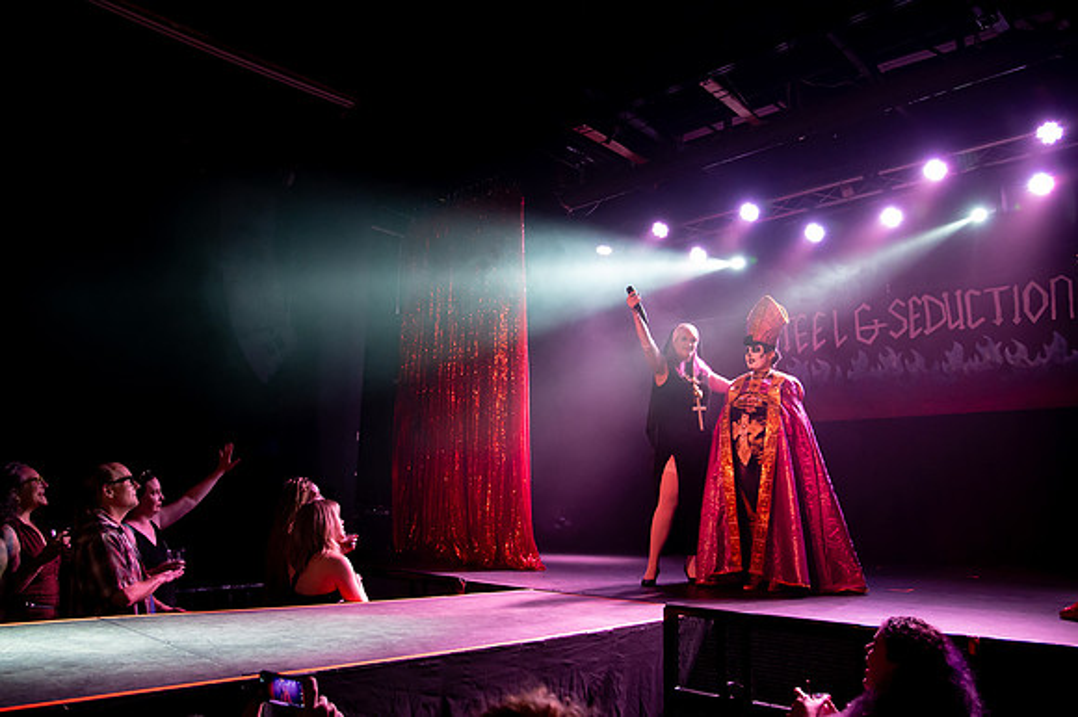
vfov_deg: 48.2
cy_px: 356
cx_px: 503
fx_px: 802
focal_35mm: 27
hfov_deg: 67.7
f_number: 4
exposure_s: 1/160
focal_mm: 24
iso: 6400
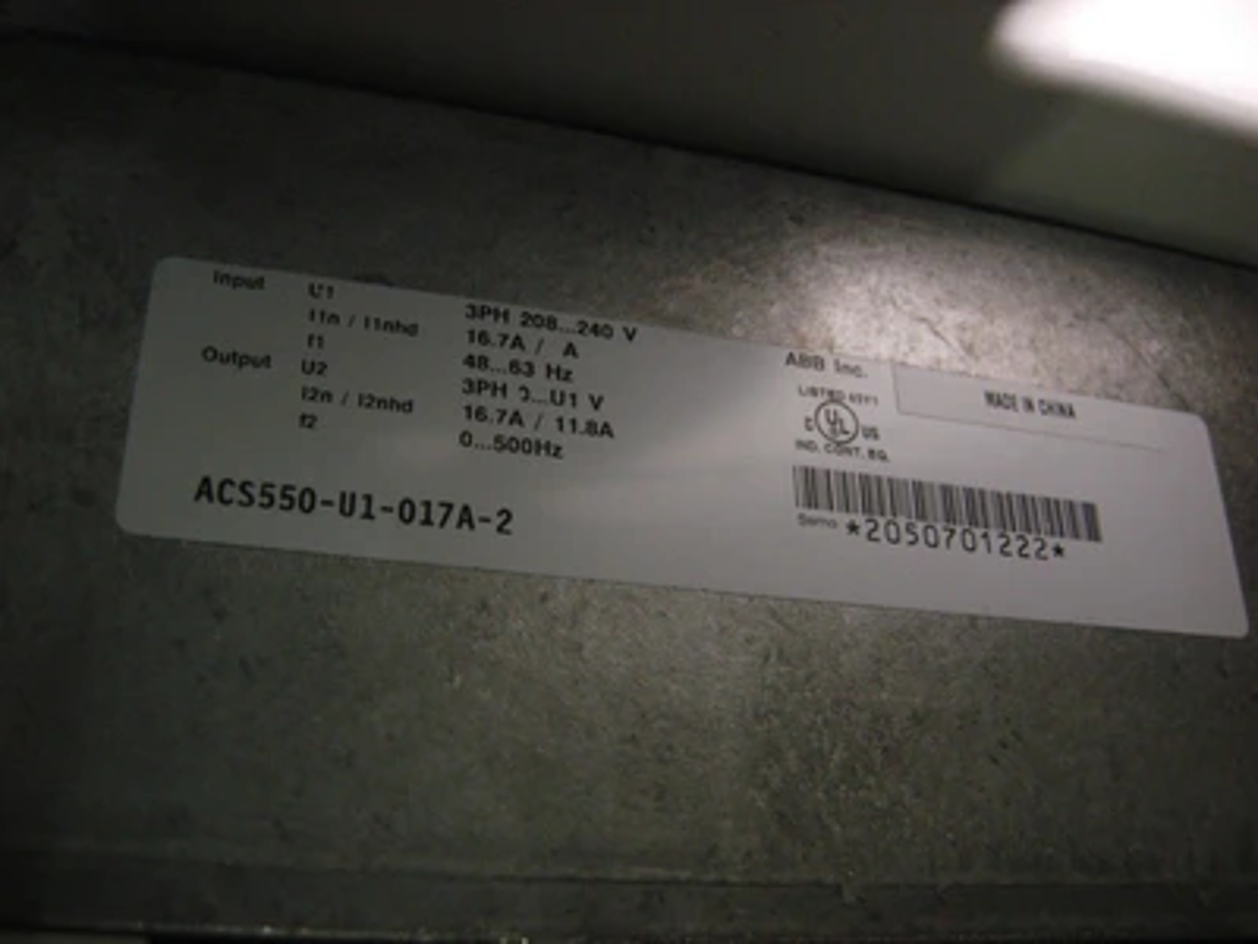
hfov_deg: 51.4
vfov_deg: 39.7
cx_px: 629
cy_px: 472
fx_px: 1308
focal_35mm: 36
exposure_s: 1/3.4
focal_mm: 7.5
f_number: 2.7
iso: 200
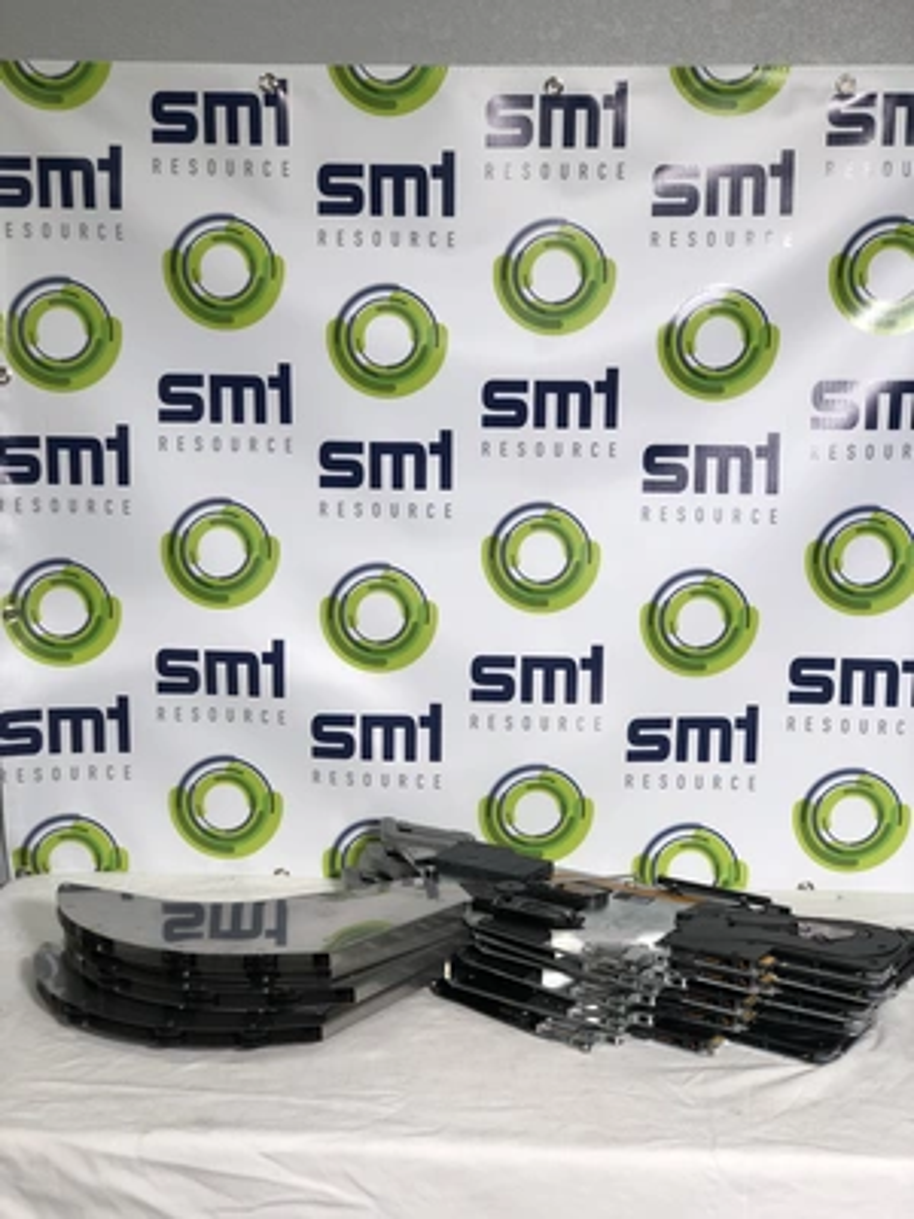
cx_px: 457
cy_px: 610
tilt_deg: -9.2
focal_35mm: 52
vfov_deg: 36.8
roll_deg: +0.1
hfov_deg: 28.0
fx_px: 1831
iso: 50
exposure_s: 1/60
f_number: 2.4
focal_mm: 6
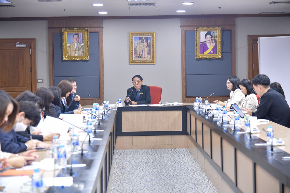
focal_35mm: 75
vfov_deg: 18.2
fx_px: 604
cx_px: 145
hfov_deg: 27.0
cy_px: 96
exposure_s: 1/100
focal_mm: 75
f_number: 4
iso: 2500
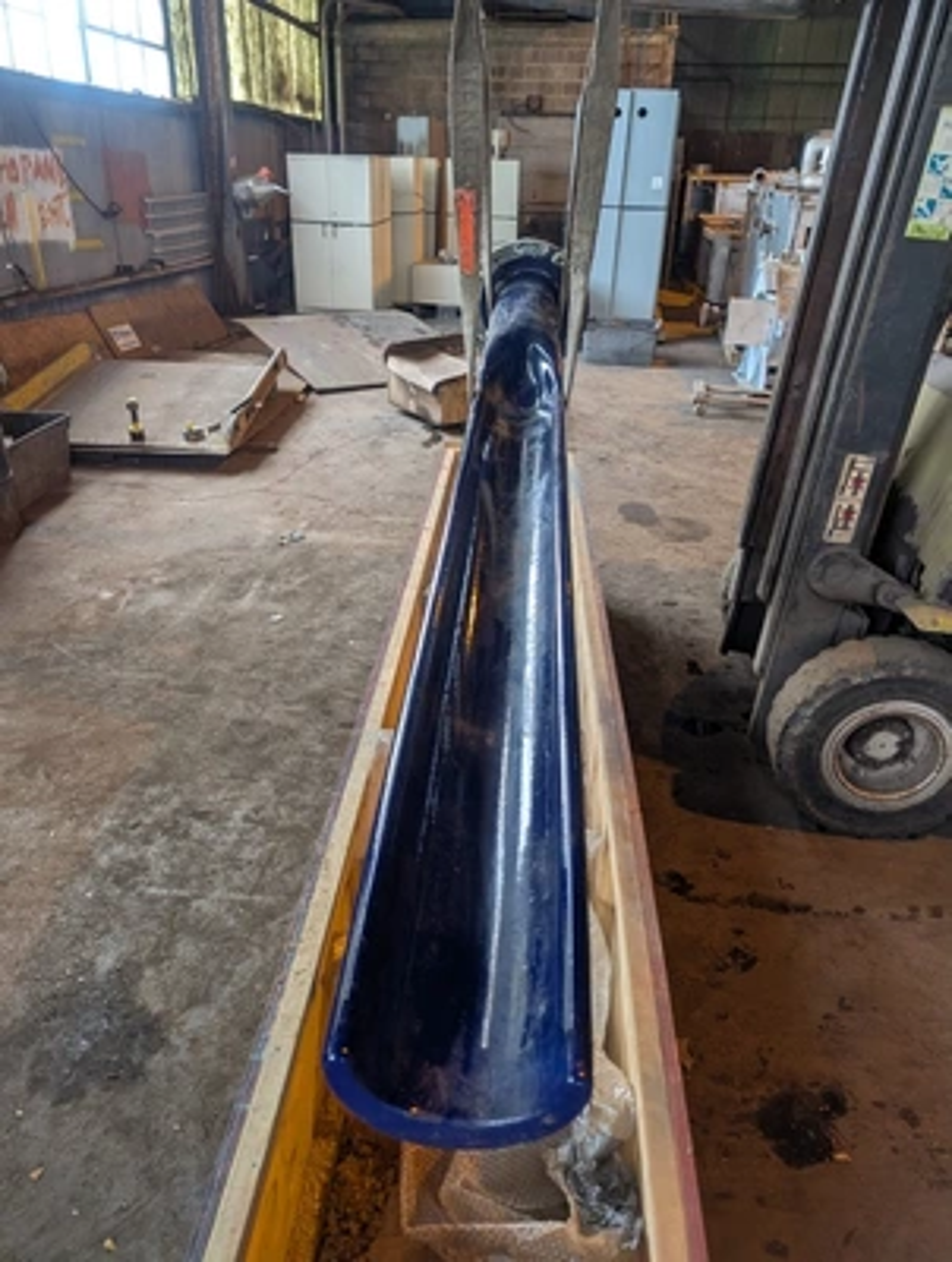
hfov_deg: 57.0
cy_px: 631
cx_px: 476
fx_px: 876
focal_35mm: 24
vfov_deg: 71.5
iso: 213
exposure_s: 1/120
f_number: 1.68
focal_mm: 6.9
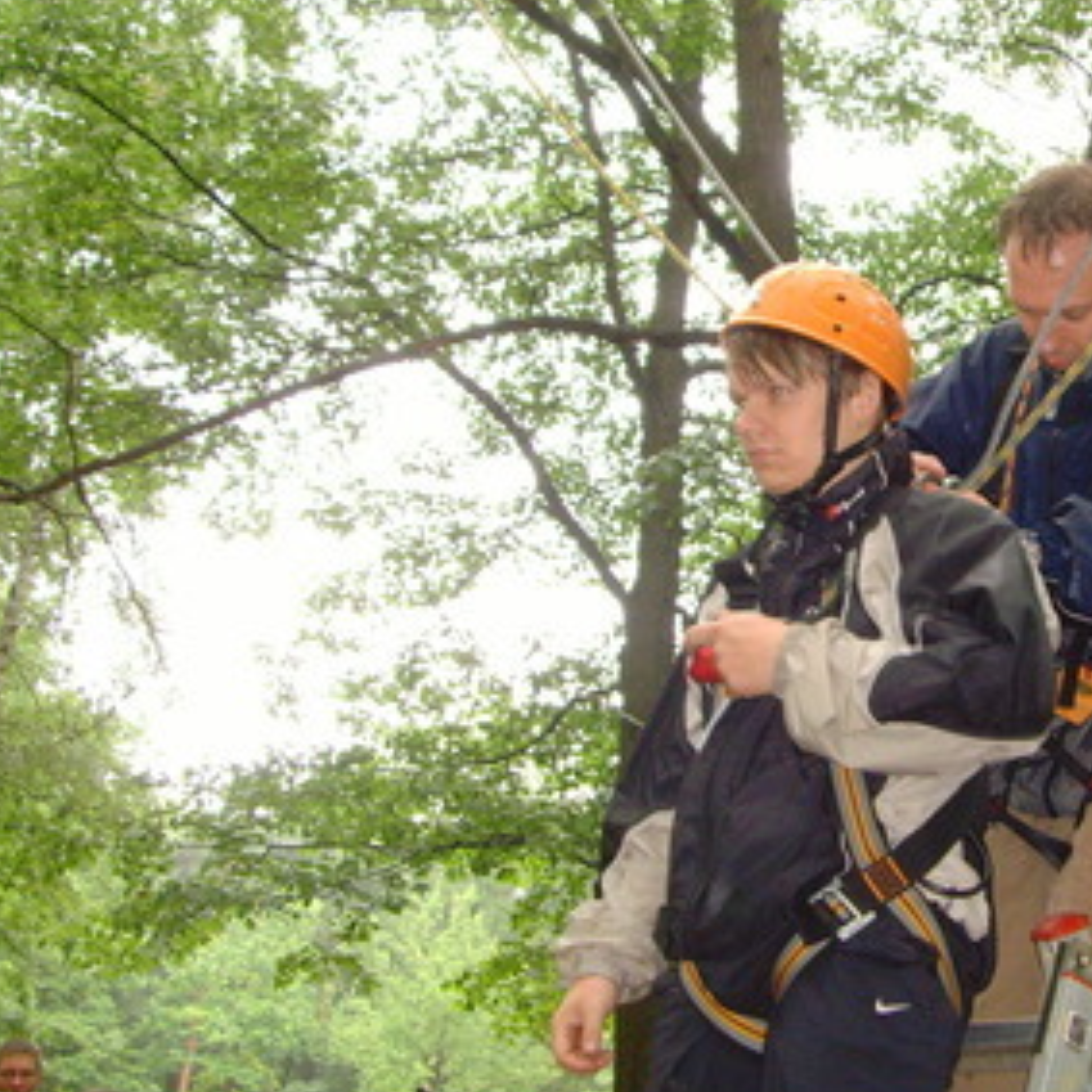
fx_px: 2177
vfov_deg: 28.2
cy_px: 573
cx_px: 945
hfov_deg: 27.3
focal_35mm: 61
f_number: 3.5
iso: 240
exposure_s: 1/45
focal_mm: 6.6
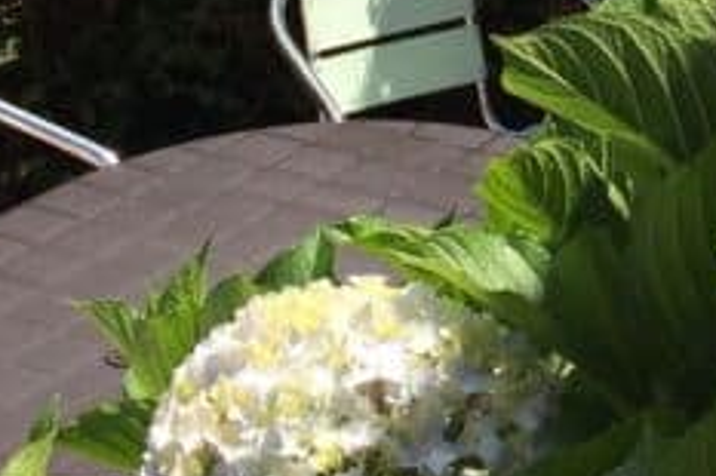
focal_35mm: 137
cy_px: -442
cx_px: 759
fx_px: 2723
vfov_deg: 9.4
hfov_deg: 14.7
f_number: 2.2
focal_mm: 4.12
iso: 32
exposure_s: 1/2160
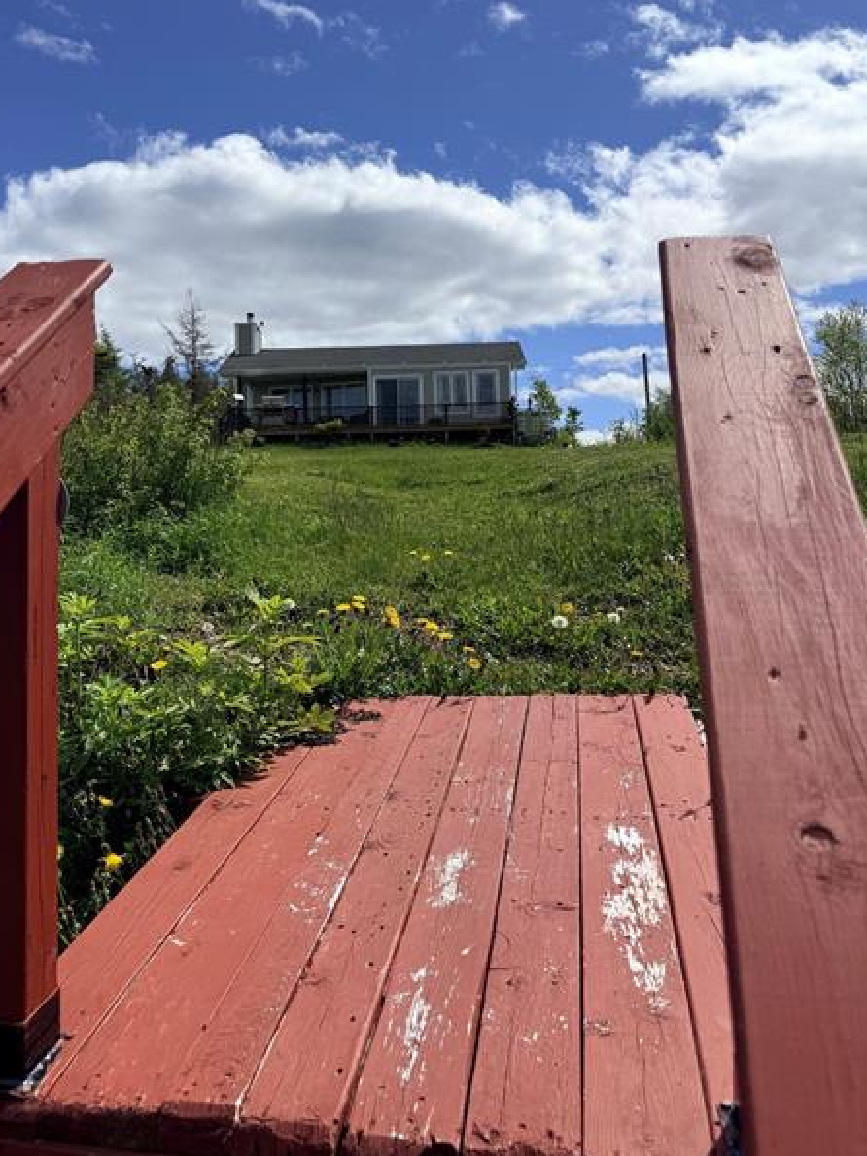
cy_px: 418
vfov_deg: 57.5
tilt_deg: +8.1
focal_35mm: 31
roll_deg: +1.5
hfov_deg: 45.4
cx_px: 412
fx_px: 1036
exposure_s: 1/10309
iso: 80
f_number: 1.78
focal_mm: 6.76
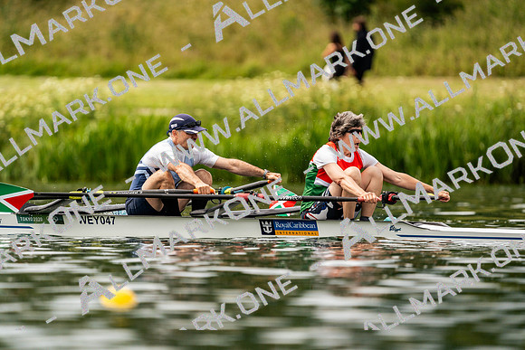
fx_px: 8752
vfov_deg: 2.3
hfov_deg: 3.4
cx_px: 262
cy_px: 175
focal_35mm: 600
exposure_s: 1/2000
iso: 320
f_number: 6.3
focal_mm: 600
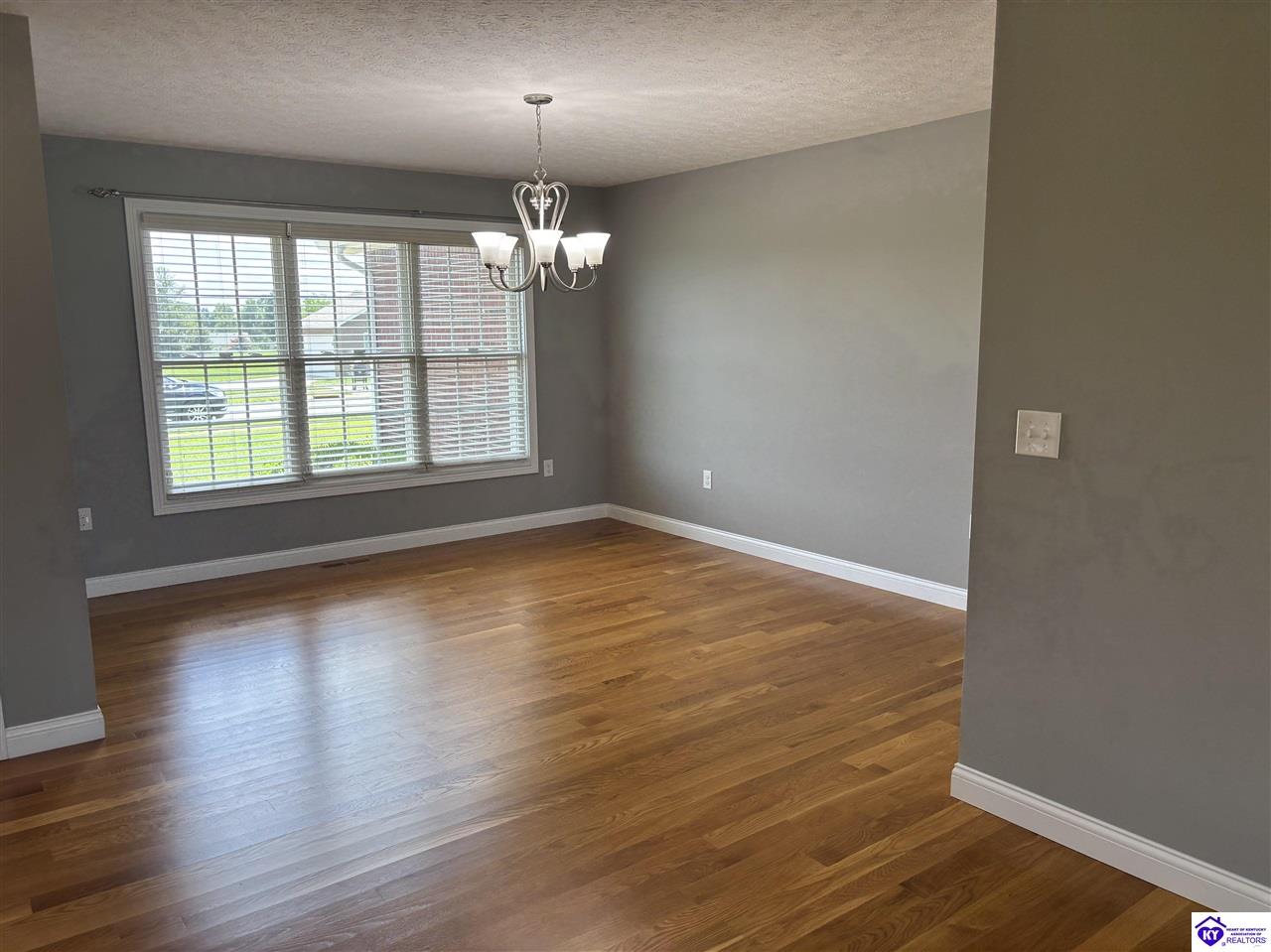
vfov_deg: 53.0
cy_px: 476
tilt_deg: -9.8
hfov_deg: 67.3
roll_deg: +0.9
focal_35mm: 26
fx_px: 954
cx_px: 636
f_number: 1.6
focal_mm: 5.96
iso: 64
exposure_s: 1/120
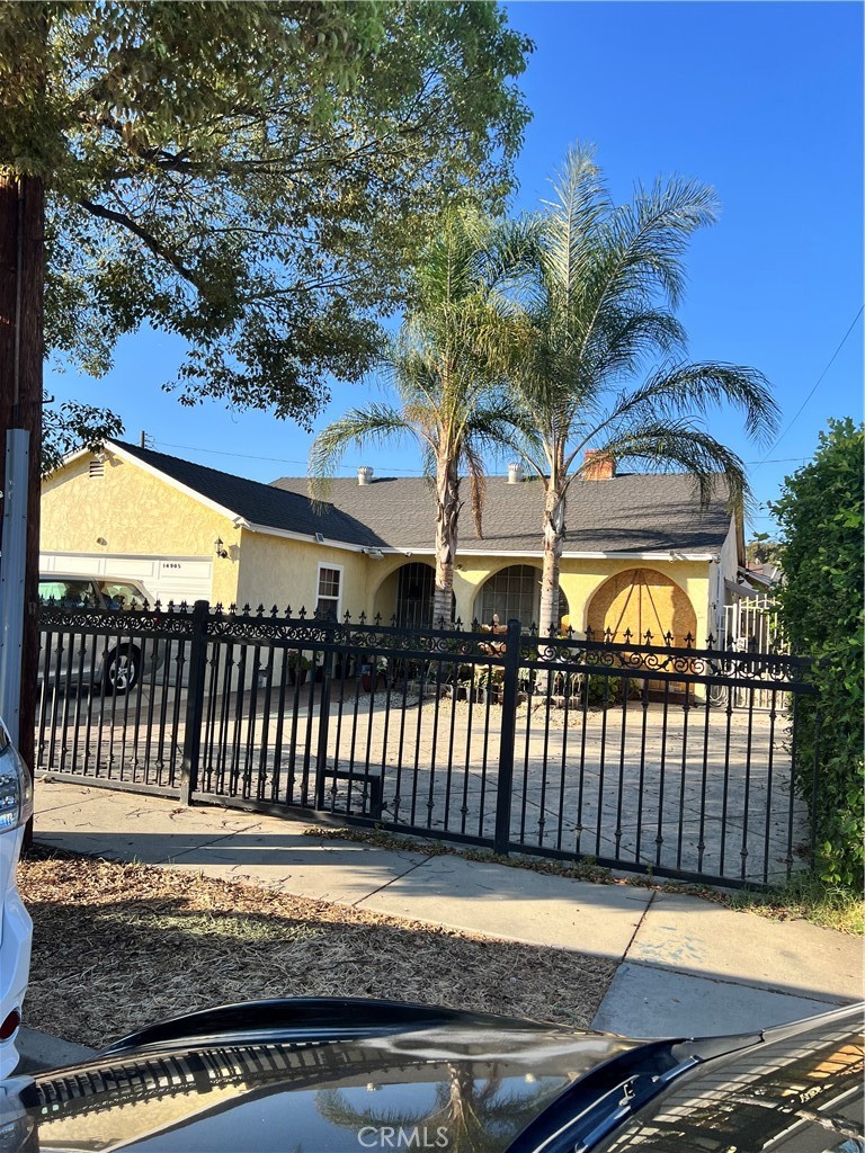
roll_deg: -3.9
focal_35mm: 26
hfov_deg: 53.1
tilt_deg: +4.8
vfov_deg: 67.3
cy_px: 576
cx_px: 432
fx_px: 866
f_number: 1.5
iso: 50
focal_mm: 5.7
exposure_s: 1/1575
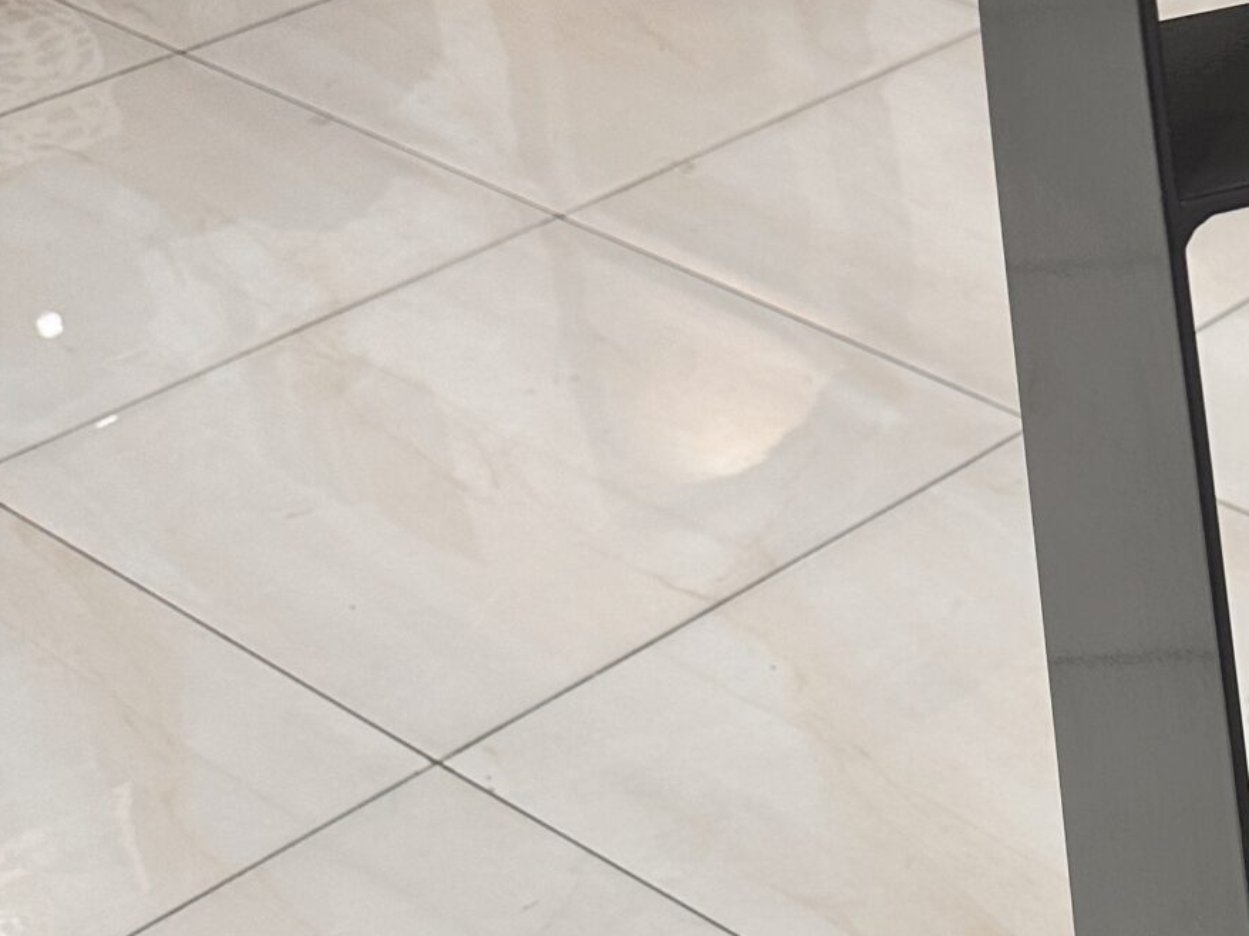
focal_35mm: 70
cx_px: 1351
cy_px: 1053
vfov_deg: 20.0
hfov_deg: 25.8
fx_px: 2525
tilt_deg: -42.3
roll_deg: -0.4
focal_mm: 6.86
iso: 125
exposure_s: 1/100
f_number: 1.78
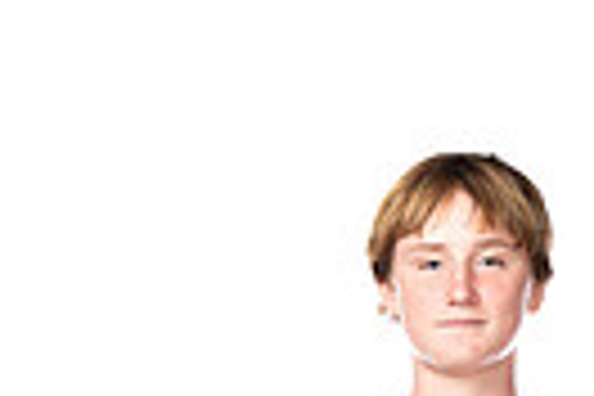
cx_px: 472
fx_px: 2871
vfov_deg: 7.4
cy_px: 958
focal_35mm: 174
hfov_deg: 11.8
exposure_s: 1/250
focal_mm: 51
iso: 640
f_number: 8
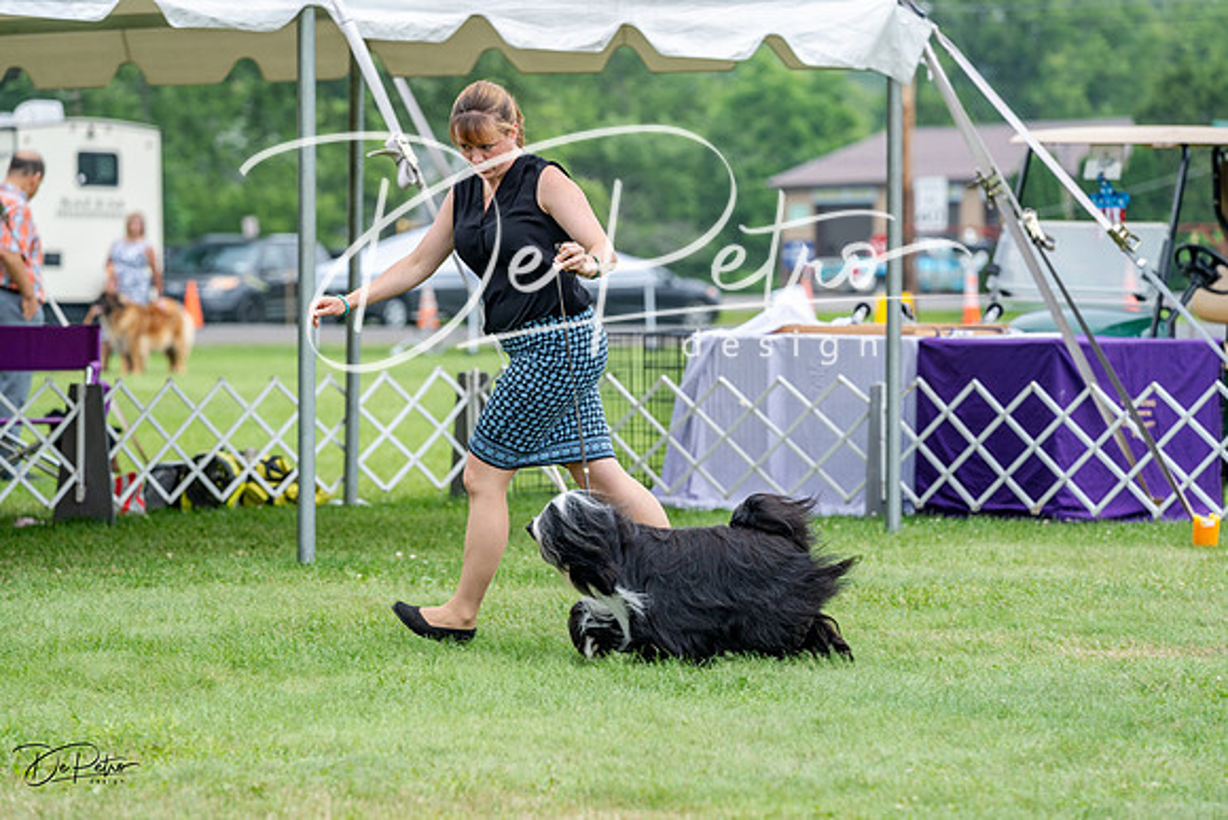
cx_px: 614
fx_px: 5391
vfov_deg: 8.7
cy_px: 410
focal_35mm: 158
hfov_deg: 13.0
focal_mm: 158
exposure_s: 1/400
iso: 400
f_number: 4.5
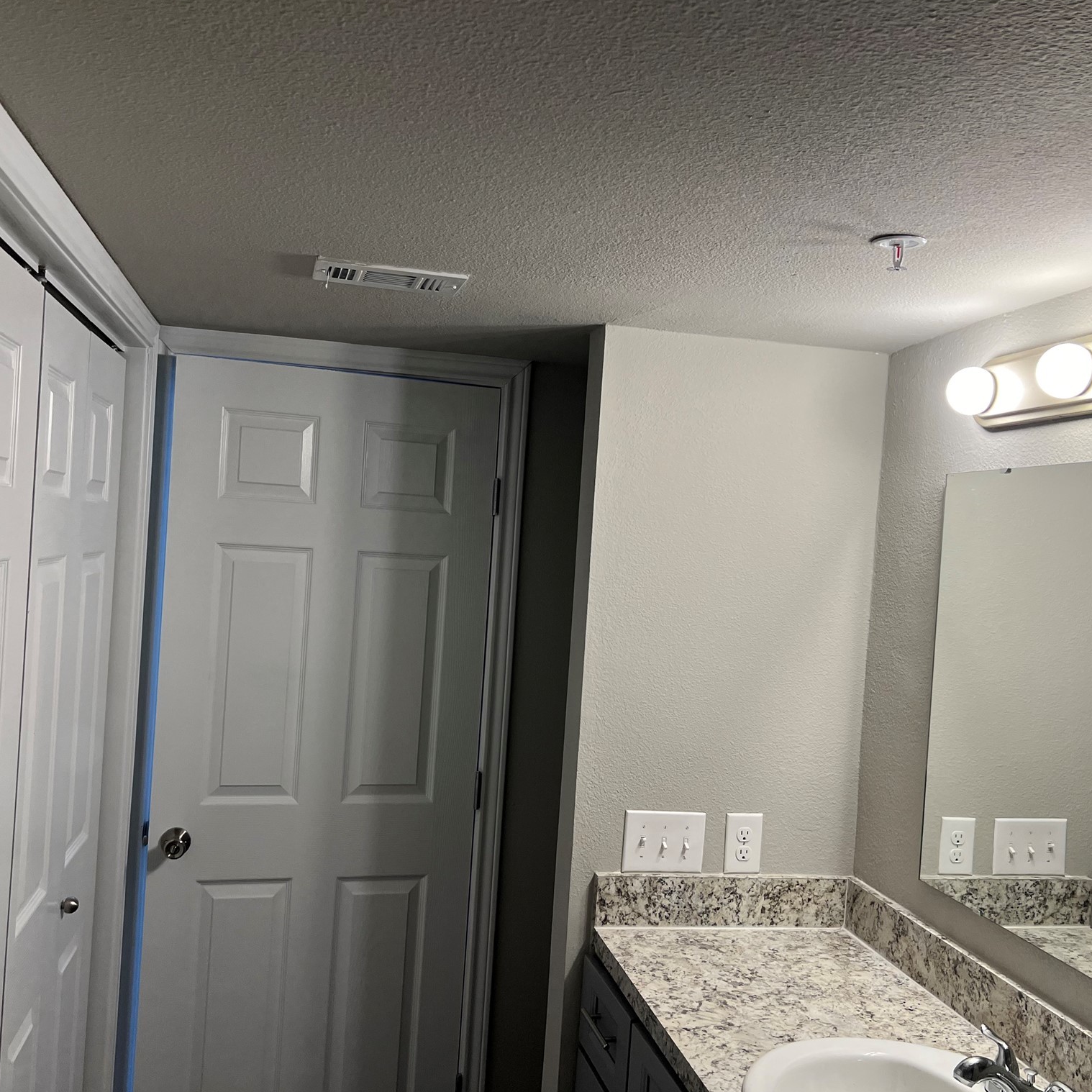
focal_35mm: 31
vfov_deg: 52.5
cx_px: 541
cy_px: 546
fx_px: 1106
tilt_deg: -1.5
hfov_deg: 52.5
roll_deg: -2.9
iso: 100
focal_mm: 5.7
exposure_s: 1/120
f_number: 1.5
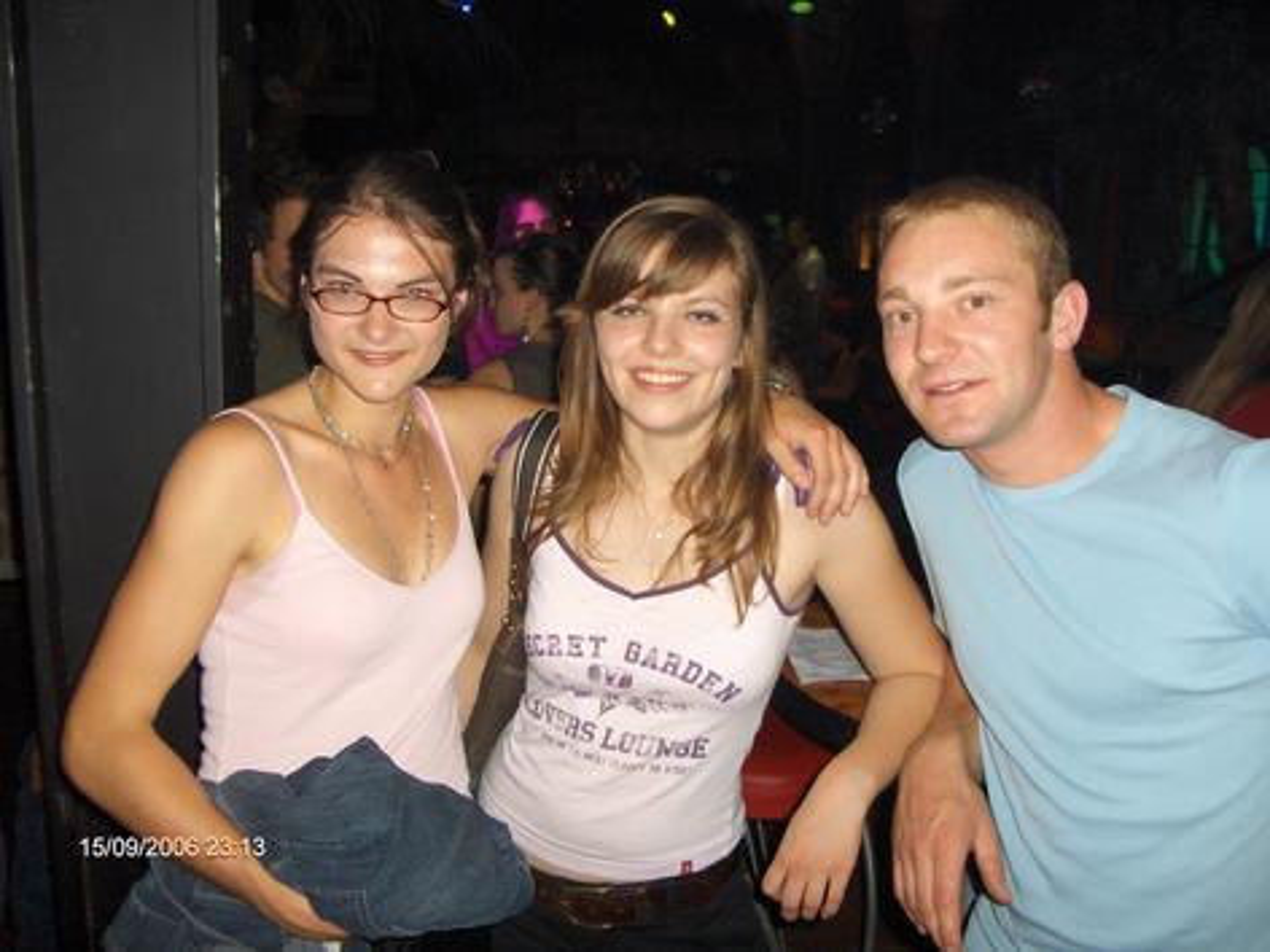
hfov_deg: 52.6
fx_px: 1284
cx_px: 635
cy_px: 476
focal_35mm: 35
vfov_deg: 40.7
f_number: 2.6
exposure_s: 1/60
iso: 100
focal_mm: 5.8
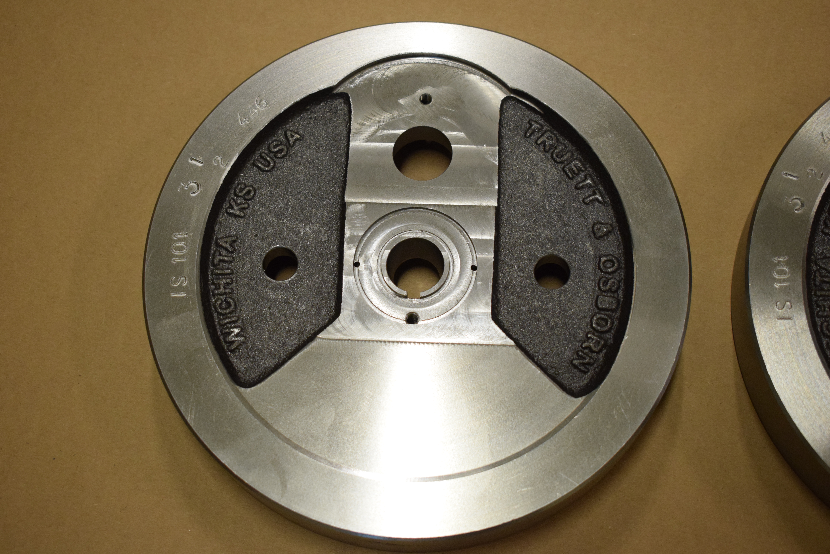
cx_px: 415
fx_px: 1314
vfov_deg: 23.8
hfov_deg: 35.0
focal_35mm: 57
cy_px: 277
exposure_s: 1/125
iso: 2000
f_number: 5
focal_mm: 38
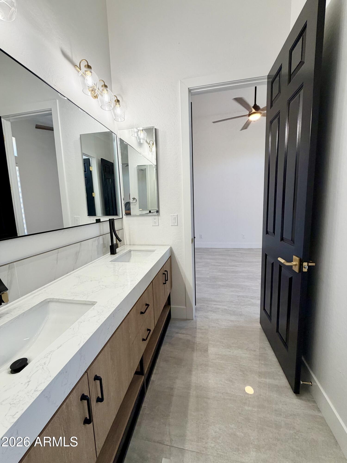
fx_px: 187
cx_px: 174
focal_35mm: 14
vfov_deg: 102.1
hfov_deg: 85.7
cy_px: 232
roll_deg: +2.0
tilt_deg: -8.3
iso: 100
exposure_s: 1/120
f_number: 2.2
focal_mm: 2.22
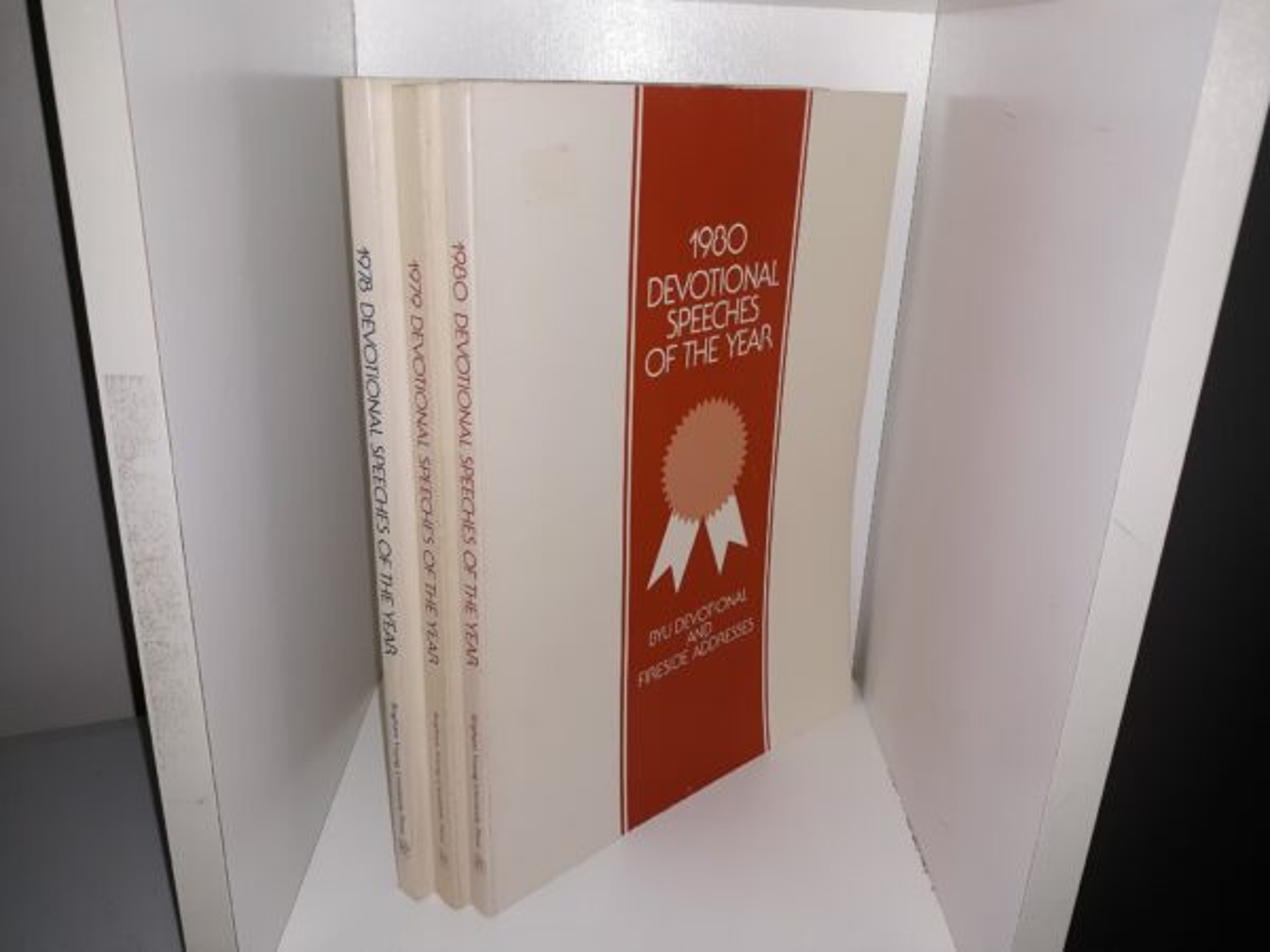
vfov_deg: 49.7
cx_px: 635
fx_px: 1027
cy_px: 476
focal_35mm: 28
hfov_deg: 63.4
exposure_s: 1/120
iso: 50
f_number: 1.7
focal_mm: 3.7
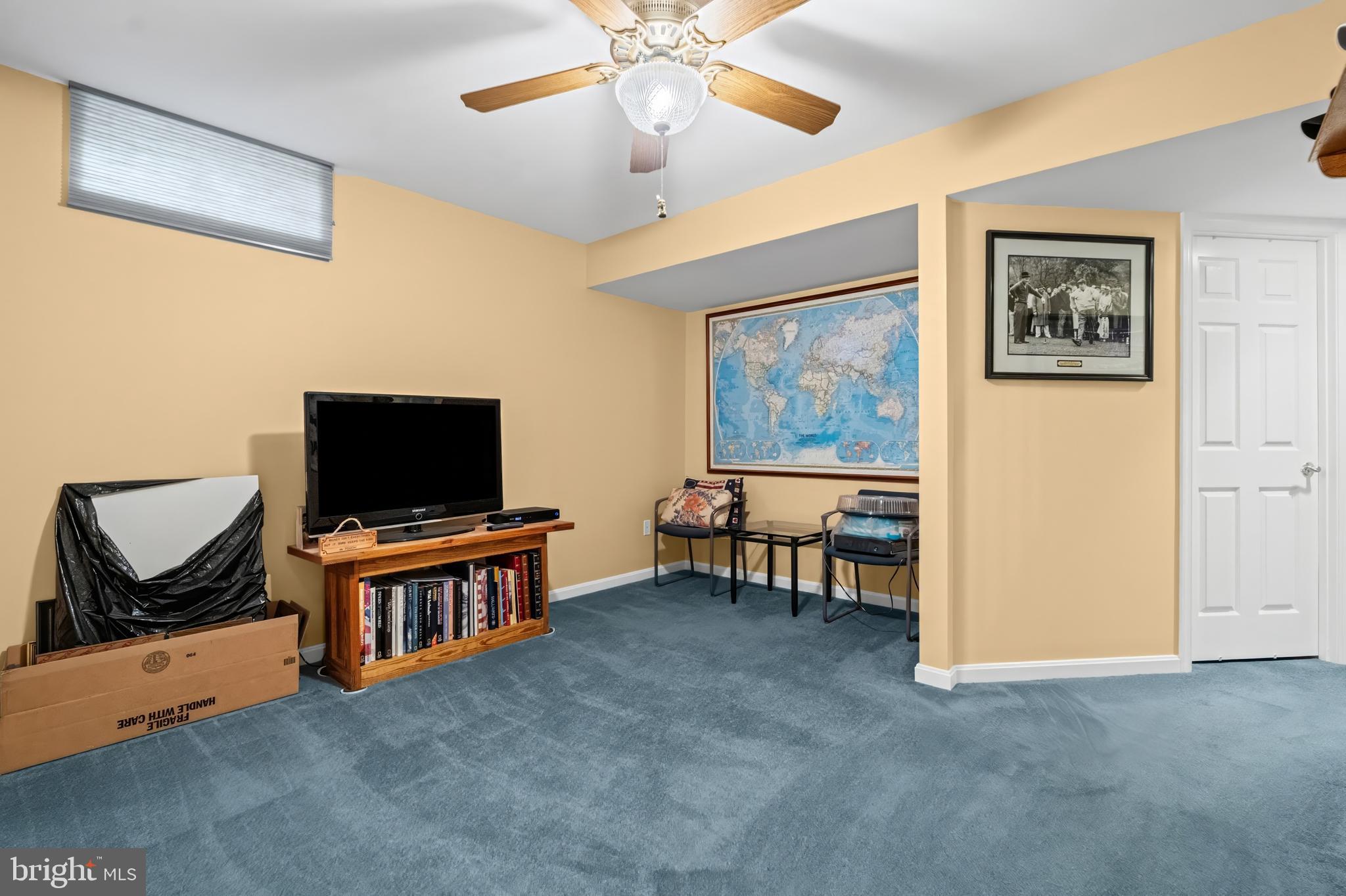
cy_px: 448
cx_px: 673
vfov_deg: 73.7
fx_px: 598
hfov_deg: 96.8
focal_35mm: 16
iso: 3200
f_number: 7.1
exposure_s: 1/13
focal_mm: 16
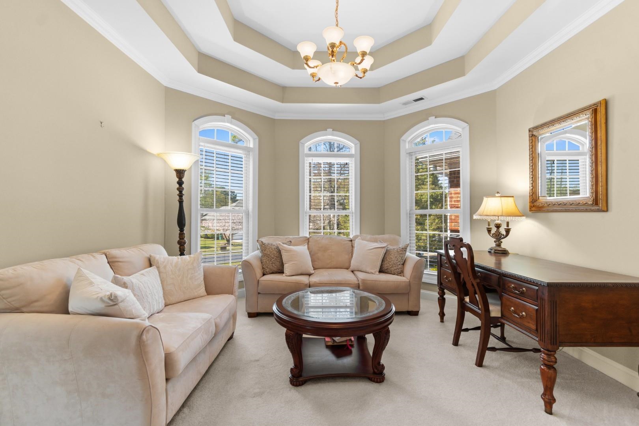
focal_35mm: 15
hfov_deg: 100.4
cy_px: 213
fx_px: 266
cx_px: 320
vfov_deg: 77.3
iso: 100
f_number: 4.5
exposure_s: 1/6
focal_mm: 10
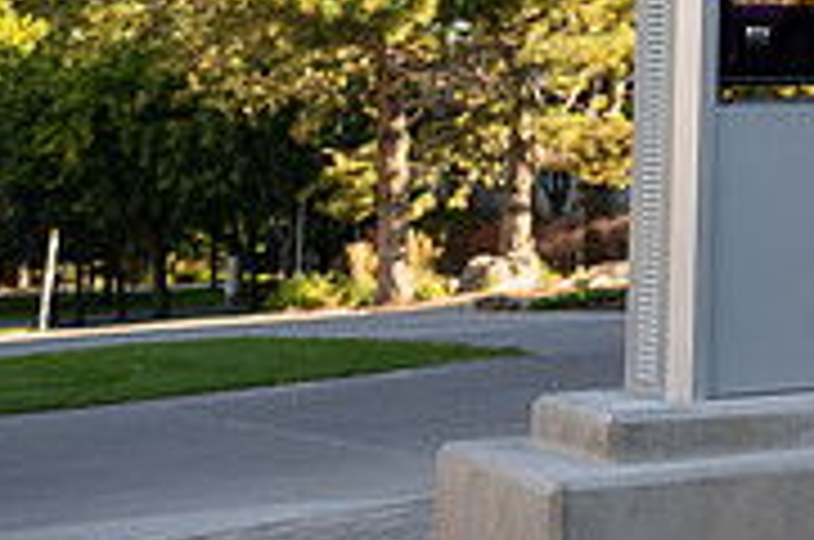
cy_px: -264
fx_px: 2325
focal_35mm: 103
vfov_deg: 12.6
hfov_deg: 17.3
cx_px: 1315
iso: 200
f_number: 4
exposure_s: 1/400
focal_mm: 31
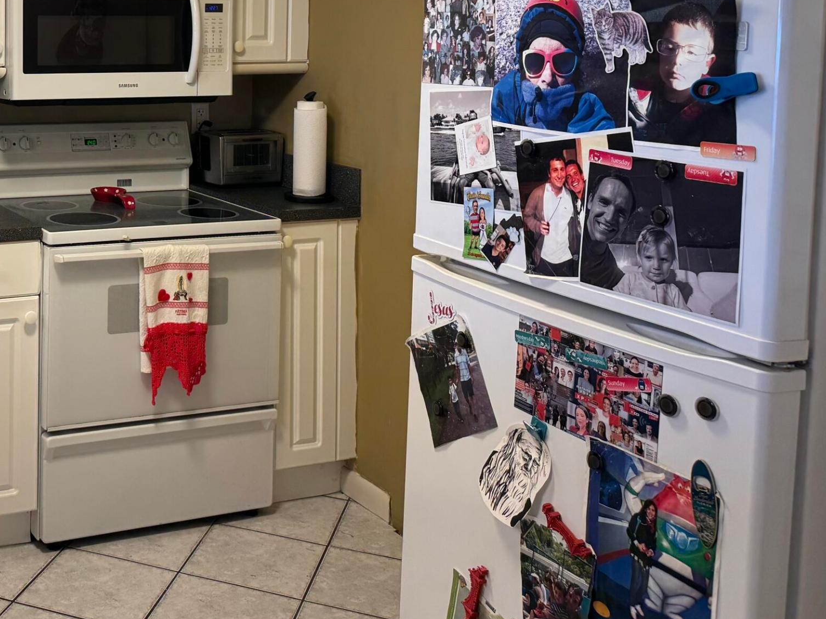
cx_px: 43
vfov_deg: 30.4
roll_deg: -0.1
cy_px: 84
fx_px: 1098
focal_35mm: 46
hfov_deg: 37.8
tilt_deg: -4.4
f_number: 1.78
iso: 160
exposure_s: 1/120
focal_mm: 6.76
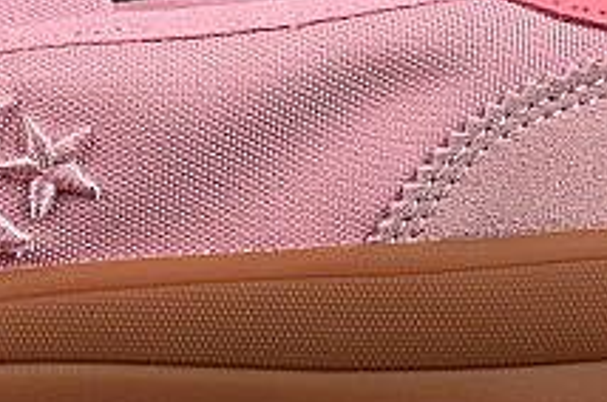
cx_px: -45
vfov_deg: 3.6
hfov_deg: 5.4
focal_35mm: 379
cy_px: -193
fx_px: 6381
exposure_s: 1/80
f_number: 8
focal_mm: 50
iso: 160
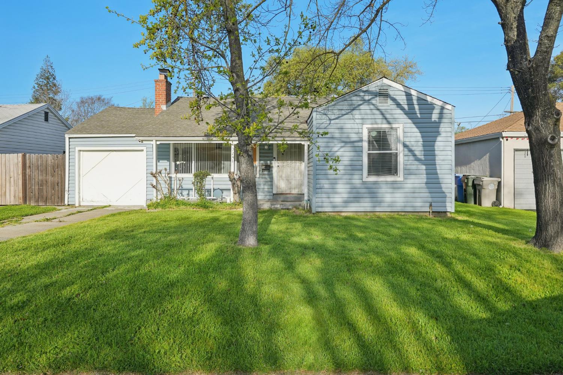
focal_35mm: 26
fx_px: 399
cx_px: 282
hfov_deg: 70.5
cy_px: 188
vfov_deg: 50.4
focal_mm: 25.5
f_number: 8
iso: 400
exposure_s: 1/800
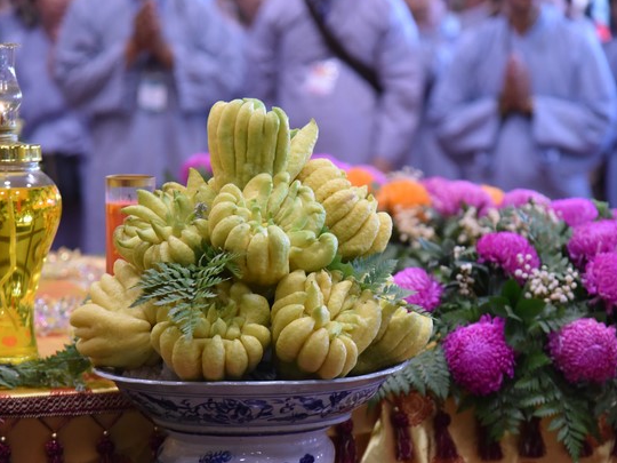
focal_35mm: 139
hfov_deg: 14.2
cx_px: 301
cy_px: 237
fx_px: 2478
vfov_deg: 10.7
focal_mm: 120
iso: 5600
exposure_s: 1/125
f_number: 4
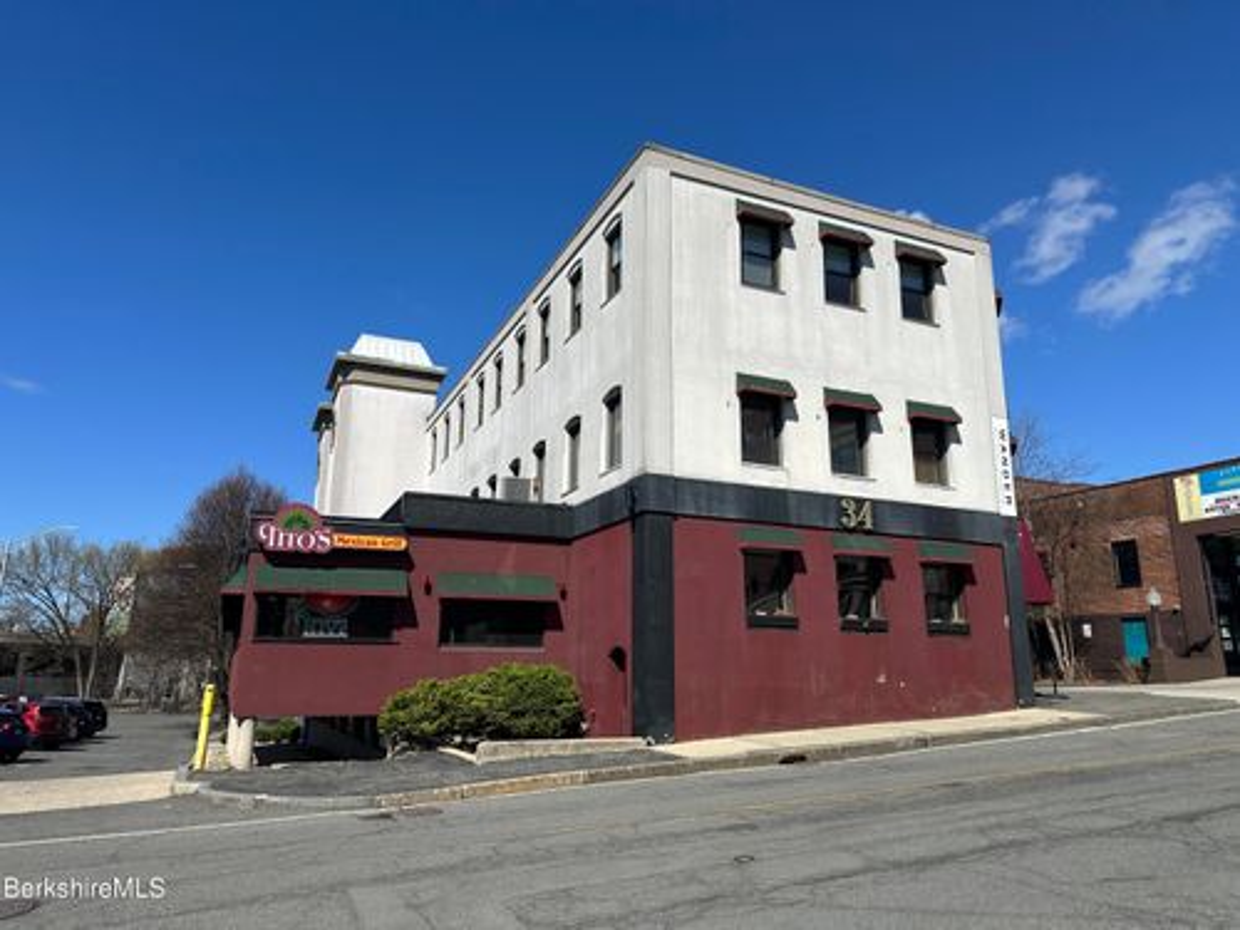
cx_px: 620
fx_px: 860
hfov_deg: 71.6
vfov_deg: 56.8
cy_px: 465
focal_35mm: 24
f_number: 1.78
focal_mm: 6.86
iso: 80
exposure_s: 1/6211
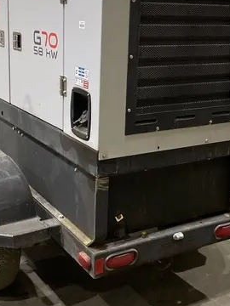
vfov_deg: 35.9
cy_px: 108
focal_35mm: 53
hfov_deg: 27.5
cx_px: 95
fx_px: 470
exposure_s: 1/40
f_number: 1.8
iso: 500
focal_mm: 4.25
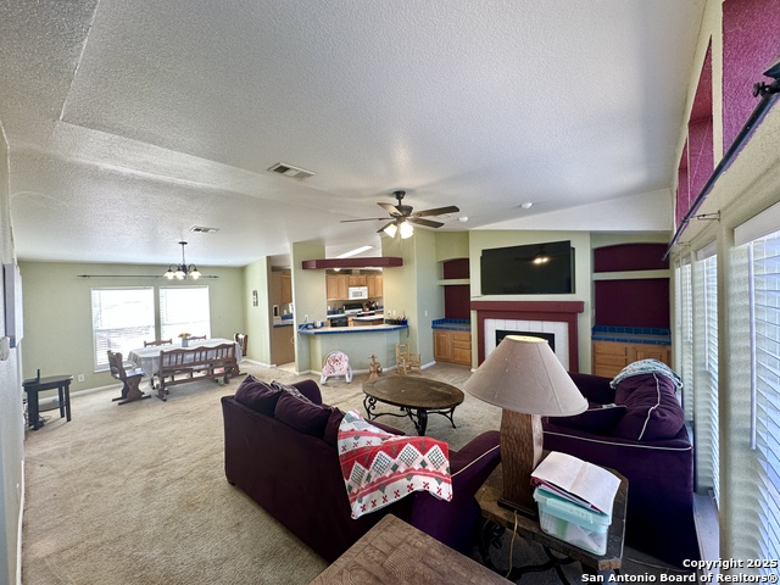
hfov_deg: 102.1
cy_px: 292
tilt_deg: -0.9
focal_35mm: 14
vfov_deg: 85.7
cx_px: 390
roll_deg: +2.0
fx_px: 315
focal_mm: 2.22
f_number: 2.2
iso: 125
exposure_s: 1/120
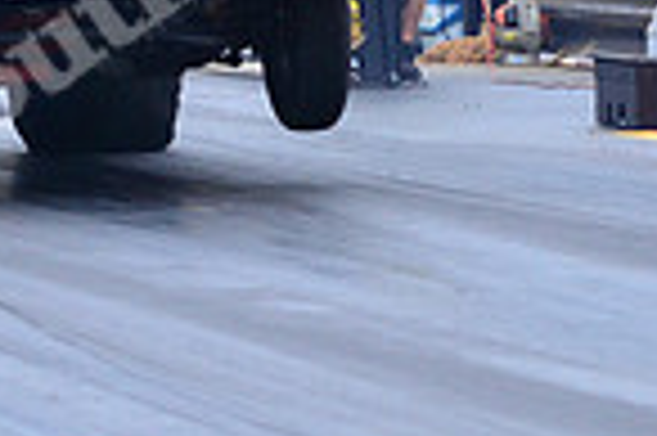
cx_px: 284
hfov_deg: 4.2
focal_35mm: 487
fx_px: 8878
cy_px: -76
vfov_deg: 2.8
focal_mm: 82
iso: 1000
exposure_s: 1/320
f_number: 4.5
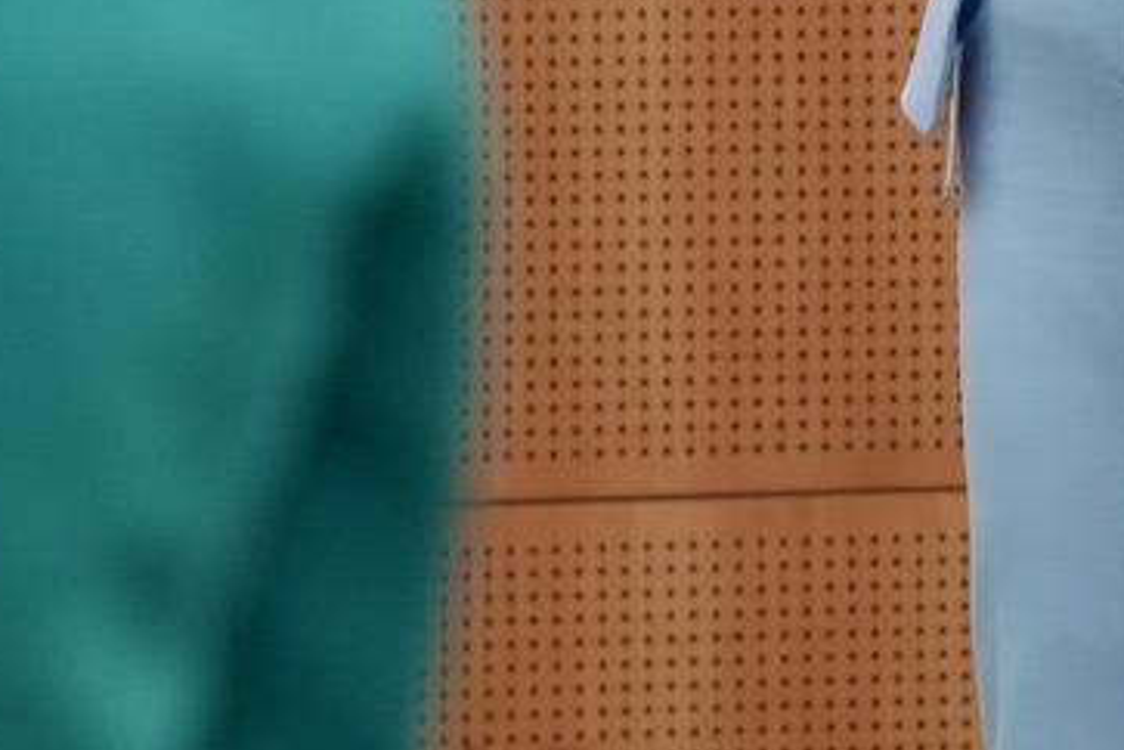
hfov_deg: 4.6
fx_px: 13986
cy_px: -456
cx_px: 932
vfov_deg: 3.1
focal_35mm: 448
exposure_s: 1/160
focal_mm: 116
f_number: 4
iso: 3200
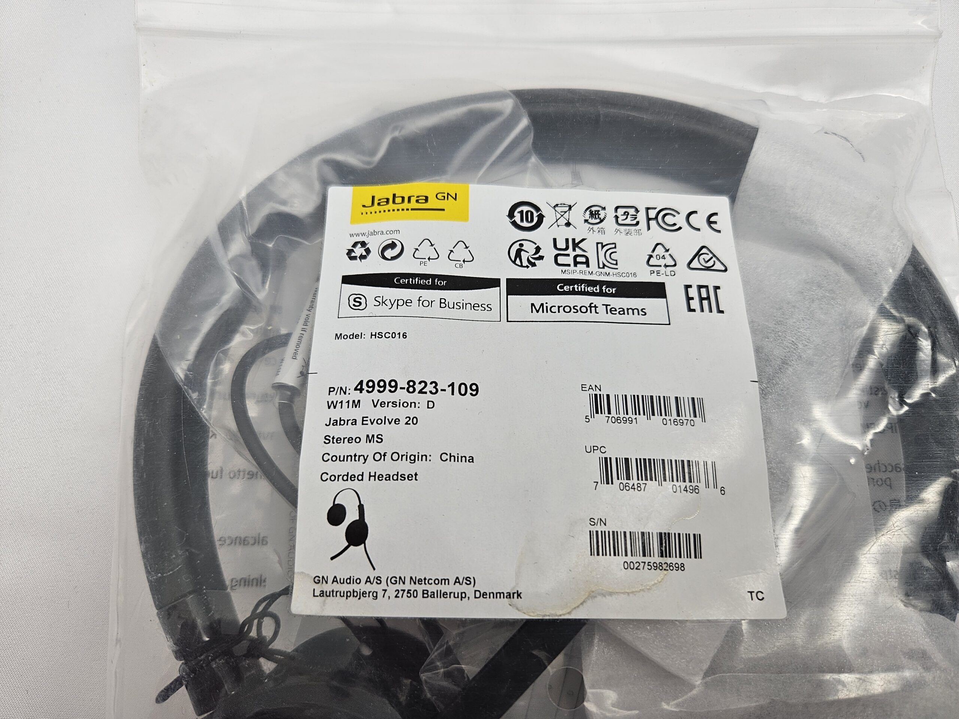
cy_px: 360
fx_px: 637
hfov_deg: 73.9
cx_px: 480
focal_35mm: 23
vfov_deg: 58.9
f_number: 1.8
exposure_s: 1/133
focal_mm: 5.4
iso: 25
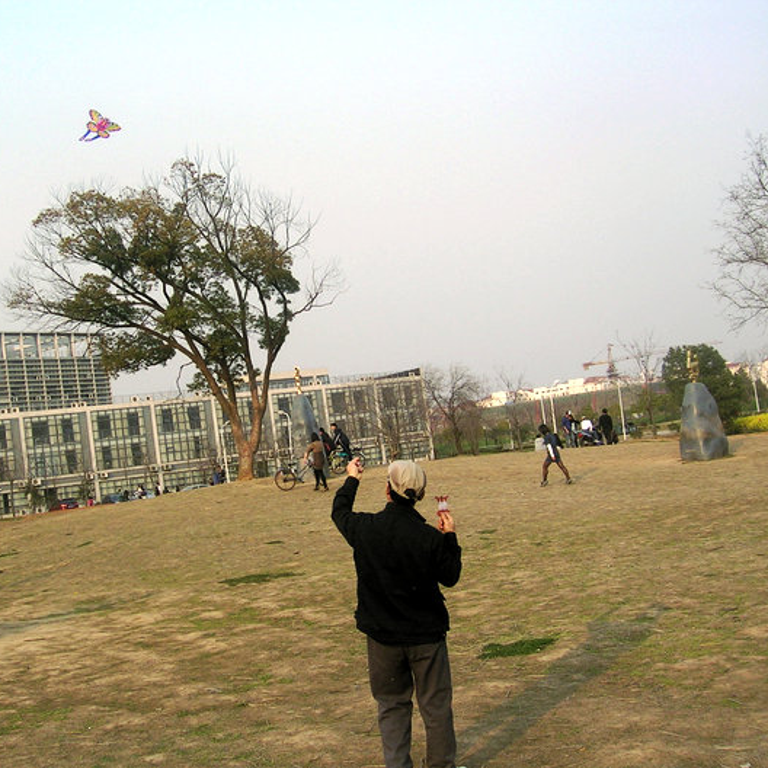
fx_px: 1054
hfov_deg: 39.8
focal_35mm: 42
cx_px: 290
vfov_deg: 40.0
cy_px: 390
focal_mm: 5.4
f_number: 4.8
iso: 50
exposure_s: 1/179
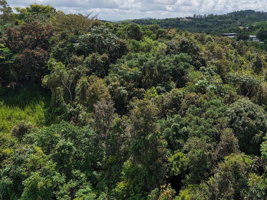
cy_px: 74
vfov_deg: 41.5
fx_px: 262
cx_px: 172
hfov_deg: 53.2
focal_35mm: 34
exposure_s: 1/5000
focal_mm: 8.67
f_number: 1.8
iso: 280
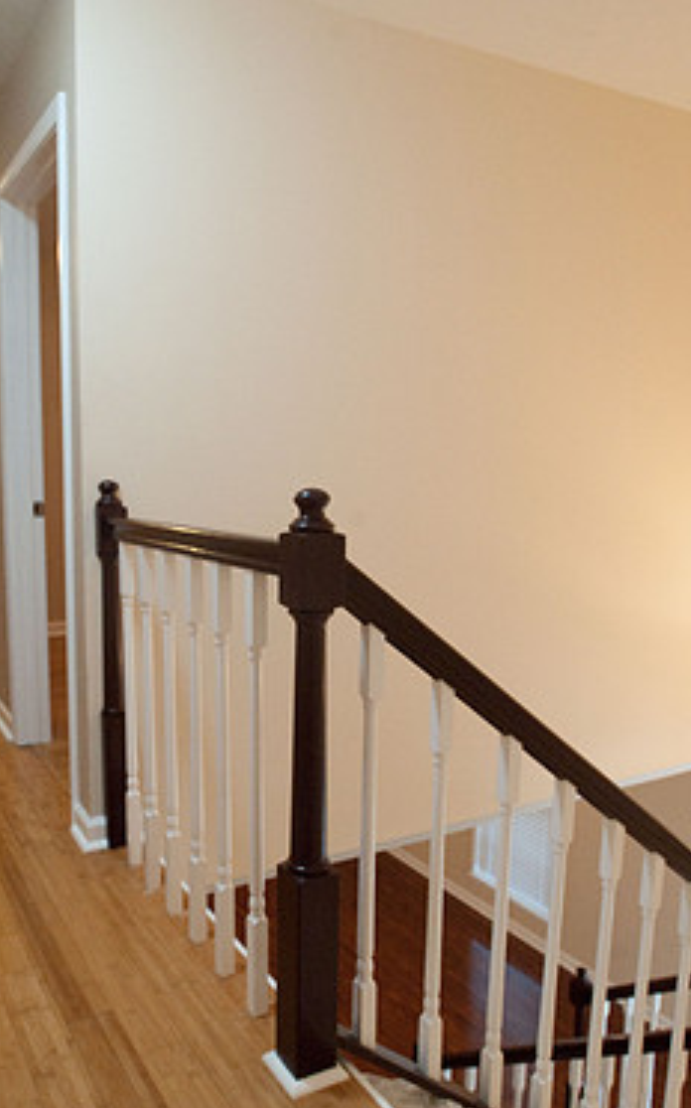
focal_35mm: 27
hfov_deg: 45.1
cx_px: 220
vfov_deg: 68.4
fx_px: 815
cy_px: 572
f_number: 5.6
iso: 3200
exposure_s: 1/100
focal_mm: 17
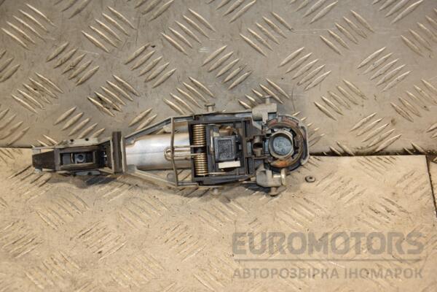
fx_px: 1129
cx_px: 218
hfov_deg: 21.9
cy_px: 146
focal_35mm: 93
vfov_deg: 14.7
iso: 800
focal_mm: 62
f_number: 5.3
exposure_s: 1/200
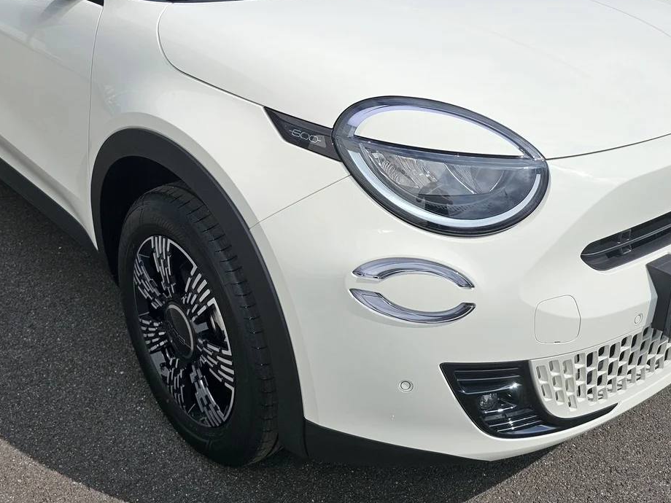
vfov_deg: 35.5
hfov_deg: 46.8
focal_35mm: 40
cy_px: 159
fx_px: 775
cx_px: 314
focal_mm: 6.3
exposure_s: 1/1829
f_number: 1.7
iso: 12
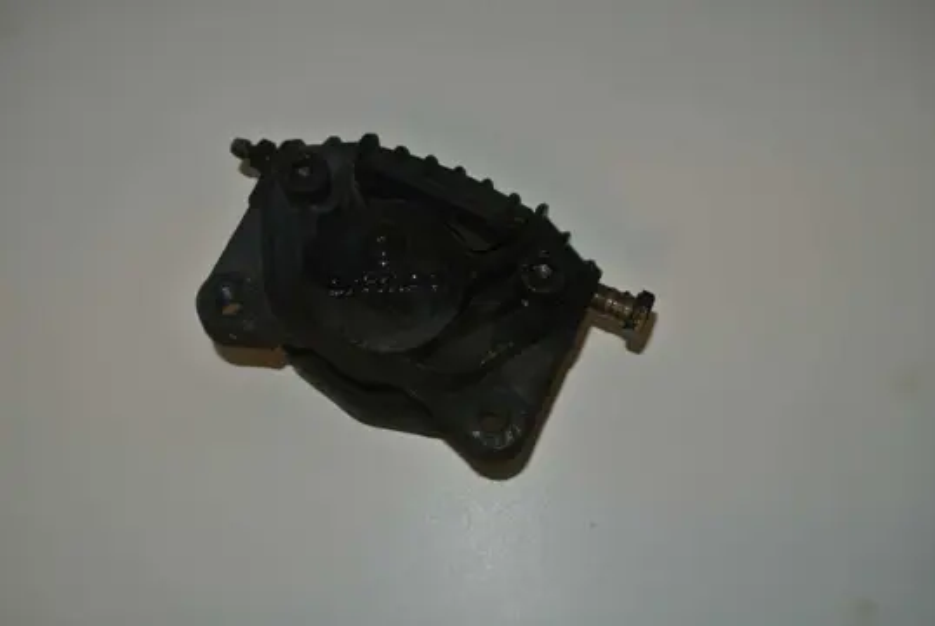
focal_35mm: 40
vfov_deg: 33.5
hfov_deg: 48.4
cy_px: 313
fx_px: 1040
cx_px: 468
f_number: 4.2
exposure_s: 1/60
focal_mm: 15.1
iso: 200
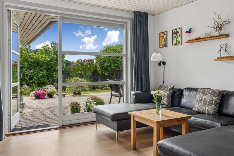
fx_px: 195
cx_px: 117
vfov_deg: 43.6
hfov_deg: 61.9
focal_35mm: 30
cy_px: 78
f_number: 8
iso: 200
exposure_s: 1/80
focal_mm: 30
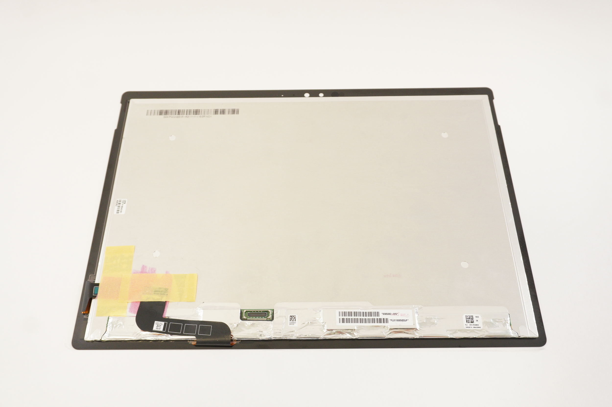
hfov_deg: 59.5
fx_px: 535
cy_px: 204
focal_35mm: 32
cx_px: 306
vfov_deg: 41.6
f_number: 5.6
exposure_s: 1/30
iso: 800
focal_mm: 21
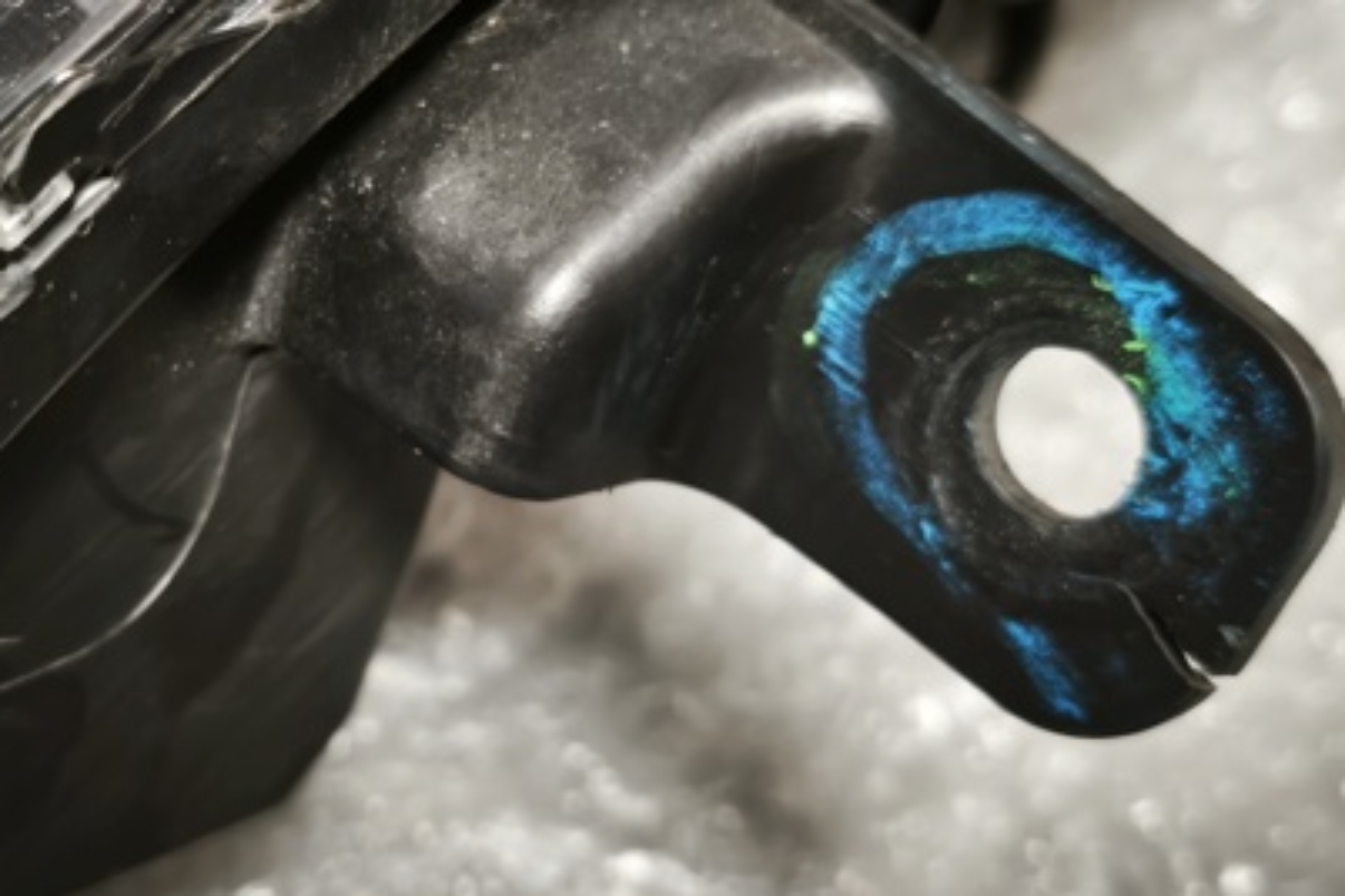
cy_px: 318
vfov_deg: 23.3
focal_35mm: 58
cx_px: 415
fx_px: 2167
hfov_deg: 34.1
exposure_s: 1/33.3
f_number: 1.7
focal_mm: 5.35
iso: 800
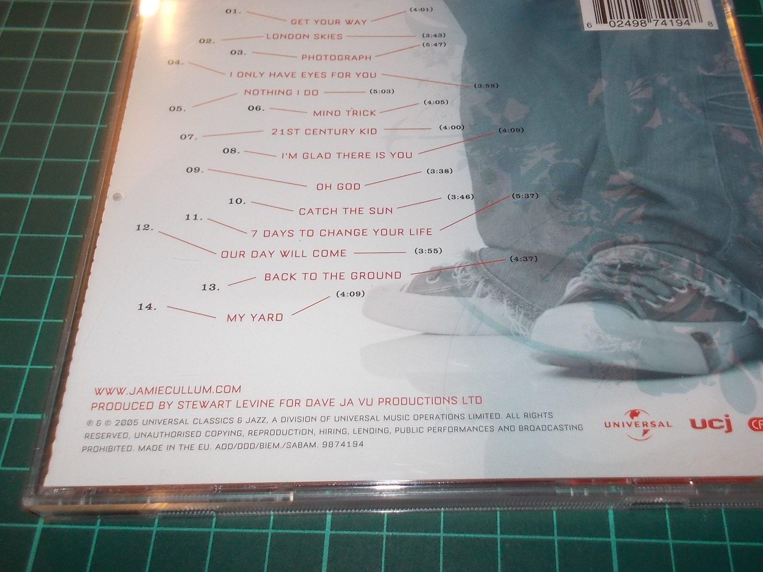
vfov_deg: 40.7
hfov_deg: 52.5
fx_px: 771
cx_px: 434
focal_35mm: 35
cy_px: 266
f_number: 3.3
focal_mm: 4.1
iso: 200
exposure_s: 1/30
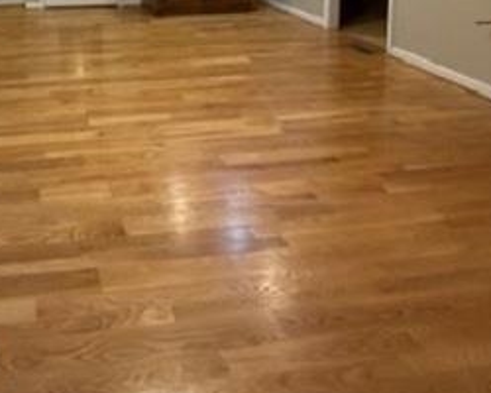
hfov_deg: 47.9
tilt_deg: -3.6
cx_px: 81
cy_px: -49
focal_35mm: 35
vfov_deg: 35.5
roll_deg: +1.9
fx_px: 509
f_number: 2.2
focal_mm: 2.22
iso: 320
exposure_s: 1/60
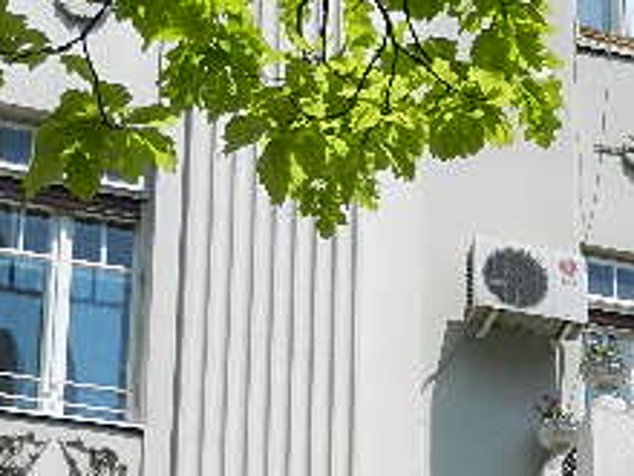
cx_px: 824
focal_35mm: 131
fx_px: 2399
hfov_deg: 14.4
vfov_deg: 10.9
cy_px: 684
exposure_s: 1/1250
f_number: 4.2
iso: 160
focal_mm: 8.2
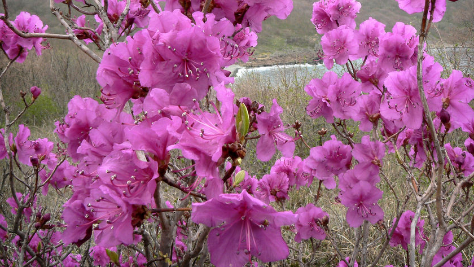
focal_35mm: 42
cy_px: 82
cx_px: 242
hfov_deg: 48.3
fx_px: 528
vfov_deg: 28.1
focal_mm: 6
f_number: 8
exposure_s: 1/50
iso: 80
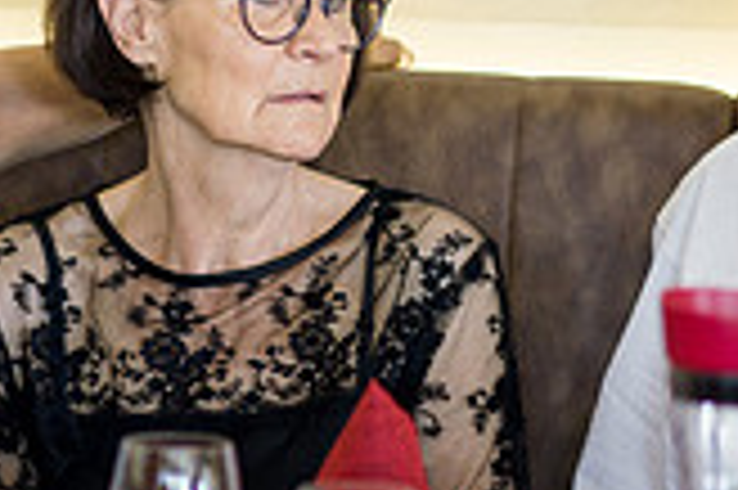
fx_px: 3993
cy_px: 169
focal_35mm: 195
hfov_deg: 10.6
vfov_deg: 7.0
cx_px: 292
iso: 500
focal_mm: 55
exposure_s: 1/100
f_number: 1.8
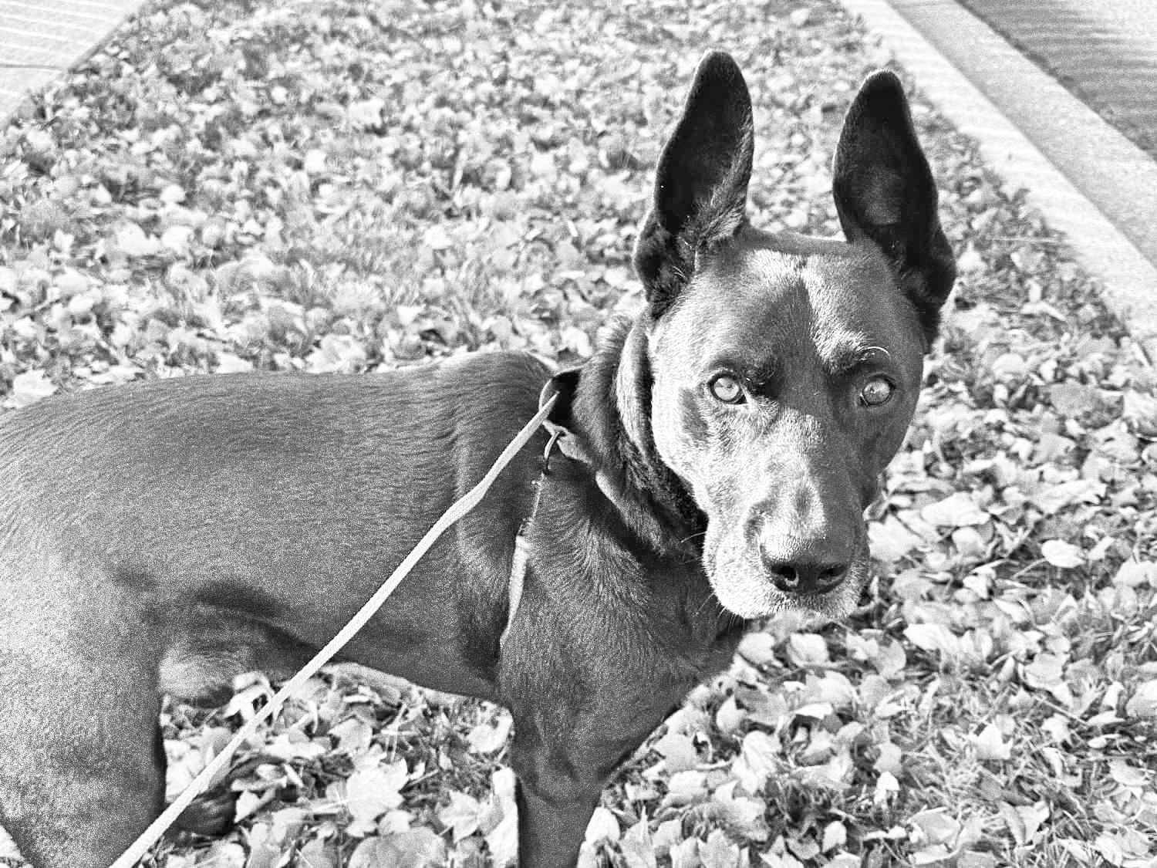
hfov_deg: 71.6
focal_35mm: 24
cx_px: 578
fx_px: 802
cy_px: 434
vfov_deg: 56.8
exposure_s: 1/129
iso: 64
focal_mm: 6.86
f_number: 1.78
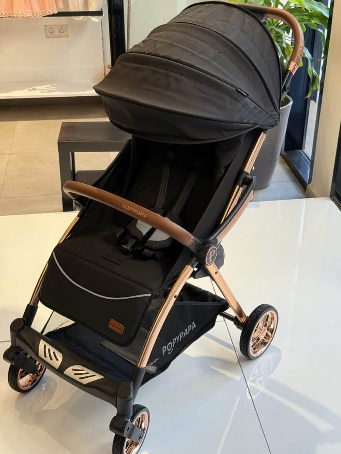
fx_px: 630
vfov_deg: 39.7
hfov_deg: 30.3
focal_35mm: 48
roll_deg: -0.9
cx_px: 170
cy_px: 227
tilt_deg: -29.0
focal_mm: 6.76
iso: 64
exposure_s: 1/100
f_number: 1.78
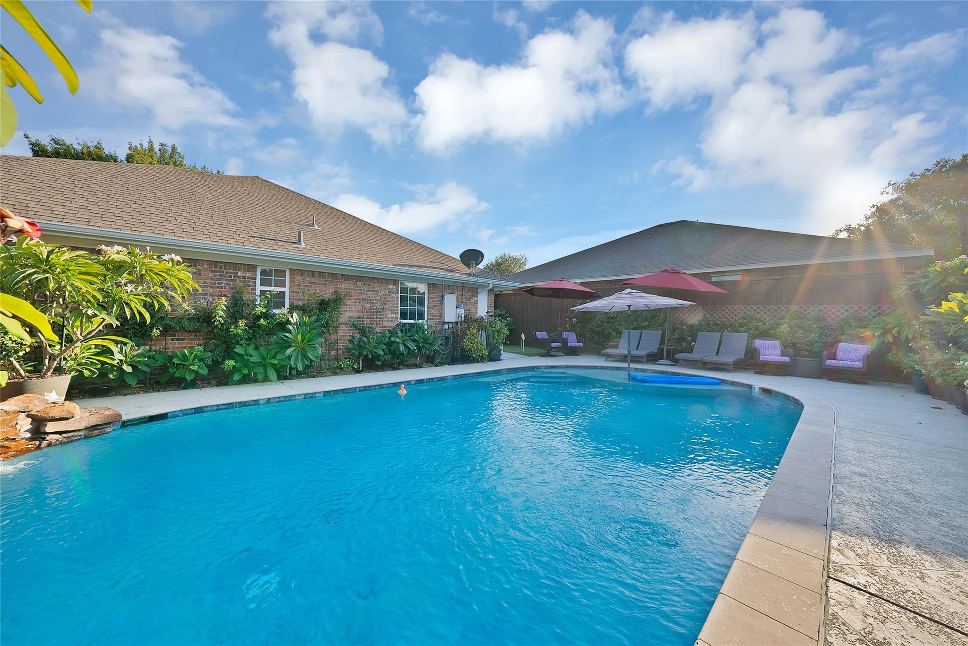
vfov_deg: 90.0
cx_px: 484
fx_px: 323
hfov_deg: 112.6
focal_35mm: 12
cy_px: 323
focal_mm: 12
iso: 640
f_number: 9
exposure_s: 1/200
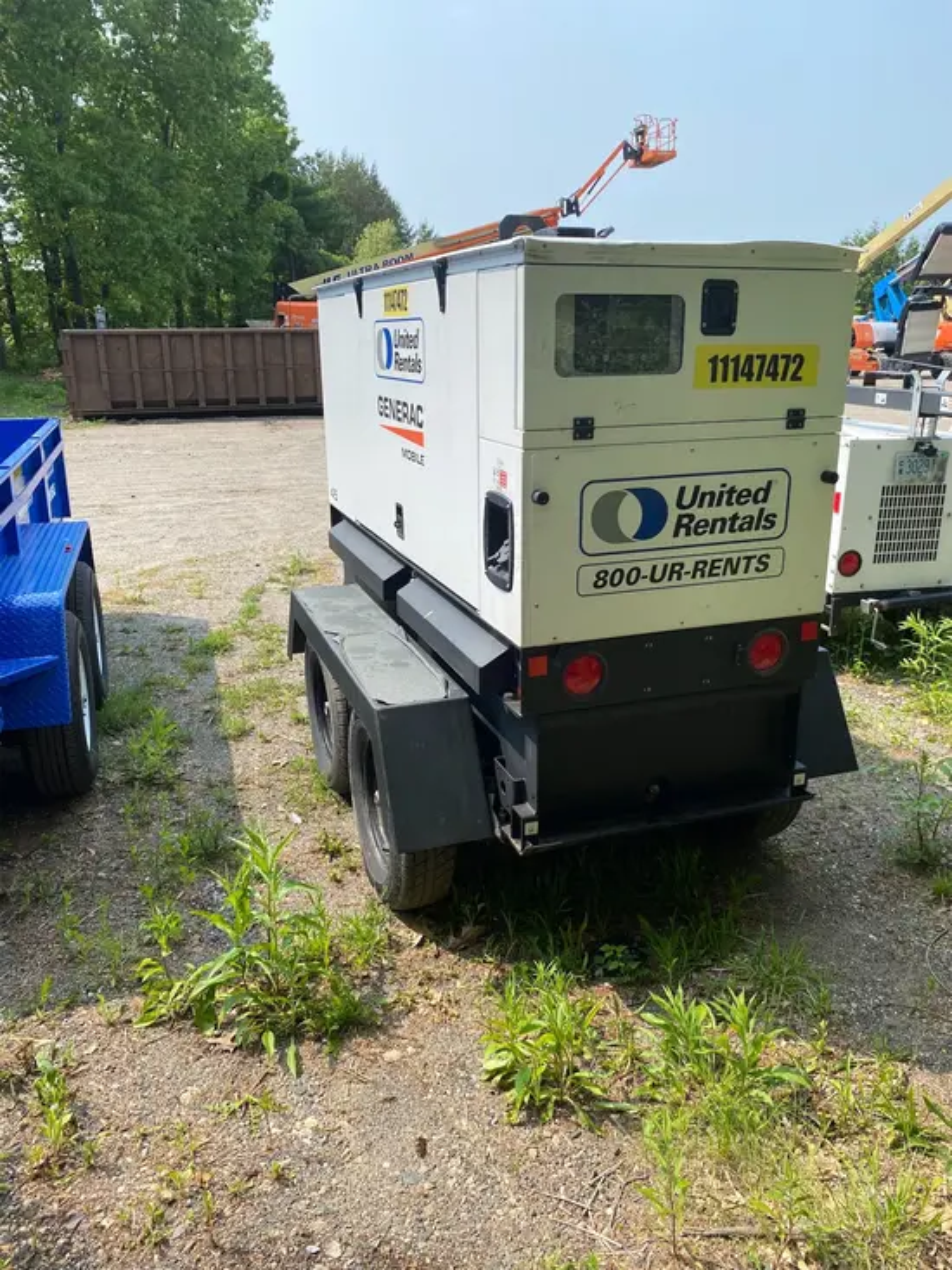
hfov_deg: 53.1
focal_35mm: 26
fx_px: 953
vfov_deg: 67.3
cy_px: 635
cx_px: 476
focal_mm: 4.25
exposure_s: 1/1585
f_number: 1.8
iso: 32
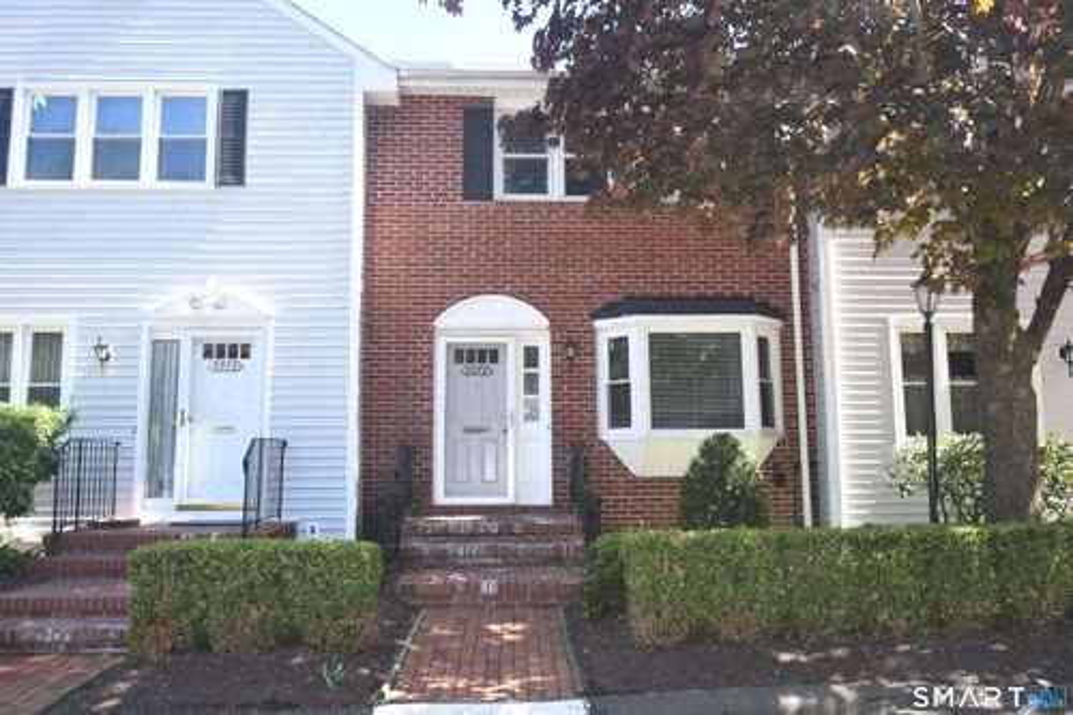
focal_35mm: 30
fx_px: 894
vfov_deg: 43.6
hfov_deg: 61.9
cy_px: 358
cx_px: 536
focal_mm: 20
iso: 640
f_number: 5.6
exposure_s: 1/250
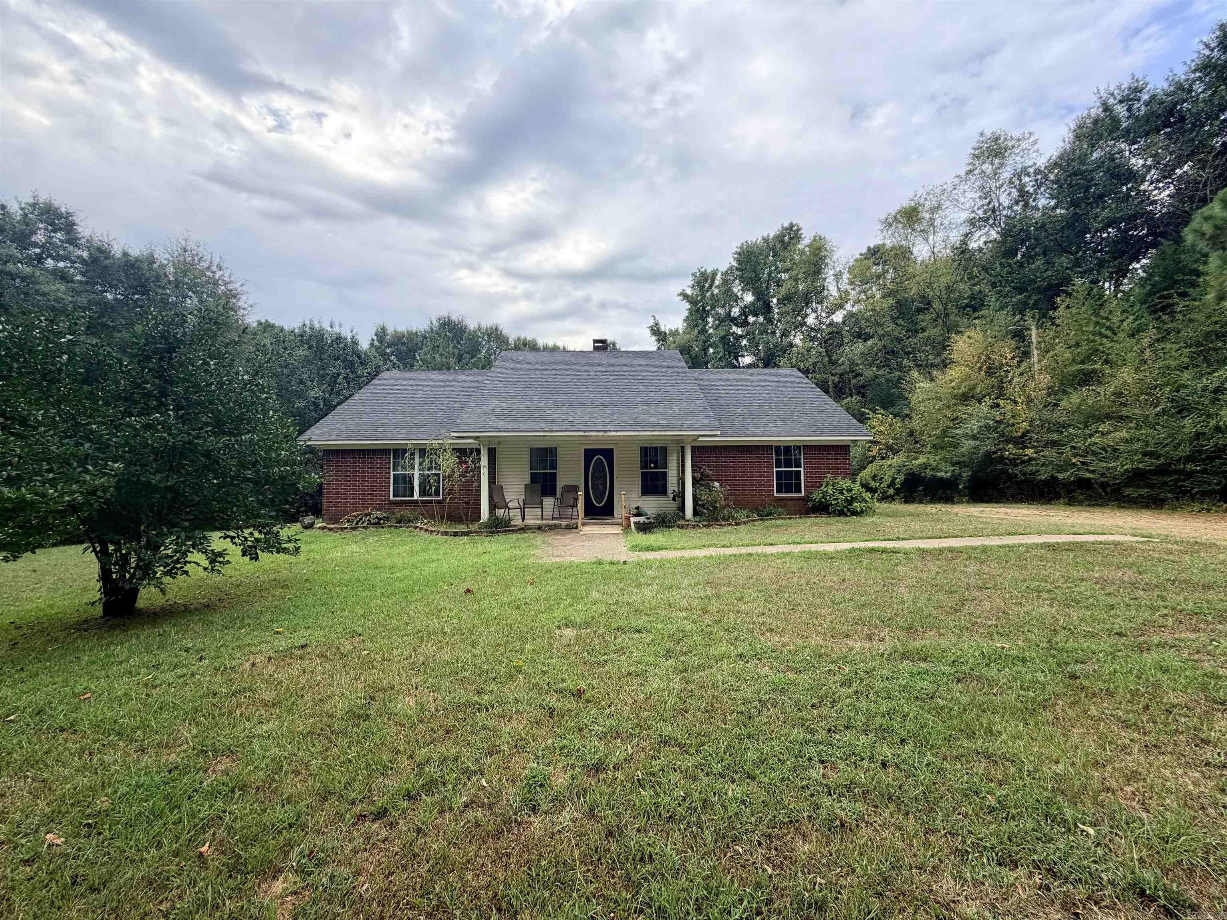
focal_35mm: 14
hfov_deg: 102.1
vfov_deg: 85.7
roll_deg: +0.8
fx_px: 496
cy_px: 460
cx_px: 614
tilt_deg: +2.7
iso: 40
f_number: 2.2
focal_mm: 2.22
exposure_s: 1/734
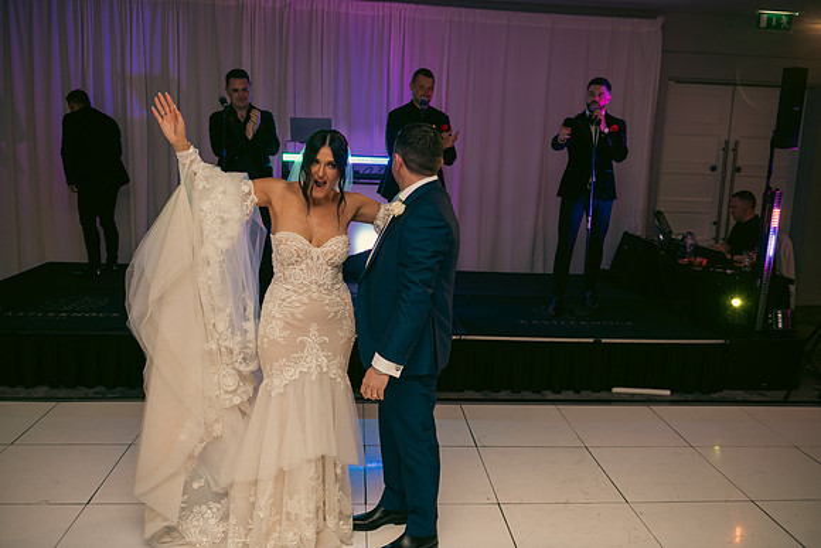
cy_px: 274
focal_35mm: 31
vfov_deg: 42.3
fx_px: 707
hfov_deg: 60.3
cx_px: 410
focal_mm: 31
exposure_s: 1/160
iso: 640
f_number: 3.5
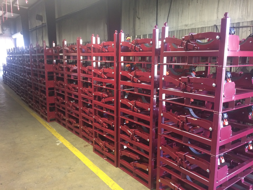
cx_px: 126
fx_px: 212
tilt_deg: -10.7
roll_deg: -1.1
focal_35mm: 29
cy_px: 95
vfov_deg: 48.2
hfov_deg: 61.7
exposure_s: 1/30
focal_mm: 4.15
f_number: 2.2
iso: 160
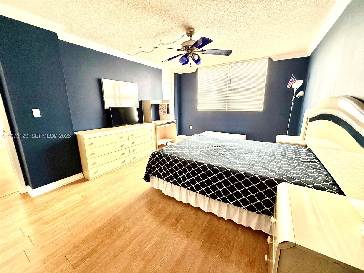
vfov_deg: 85.7
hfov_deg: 102.1
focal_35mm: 14
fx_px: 147
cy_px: 136
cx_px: 182
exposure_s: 1/99
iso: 200
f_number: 2.2
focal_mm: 2.22
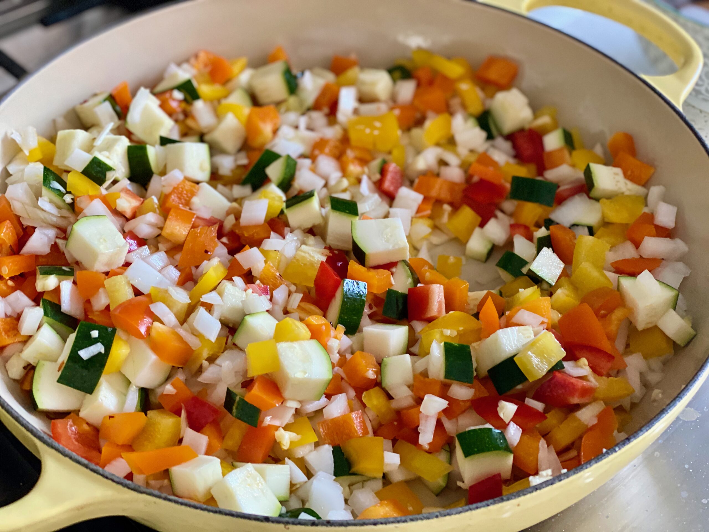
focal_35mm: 52
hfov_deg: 36.8
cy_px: 266
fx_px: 1065
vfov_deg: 28.0
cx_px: 354
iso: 250
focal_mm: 6
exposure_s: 1/70
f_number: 2
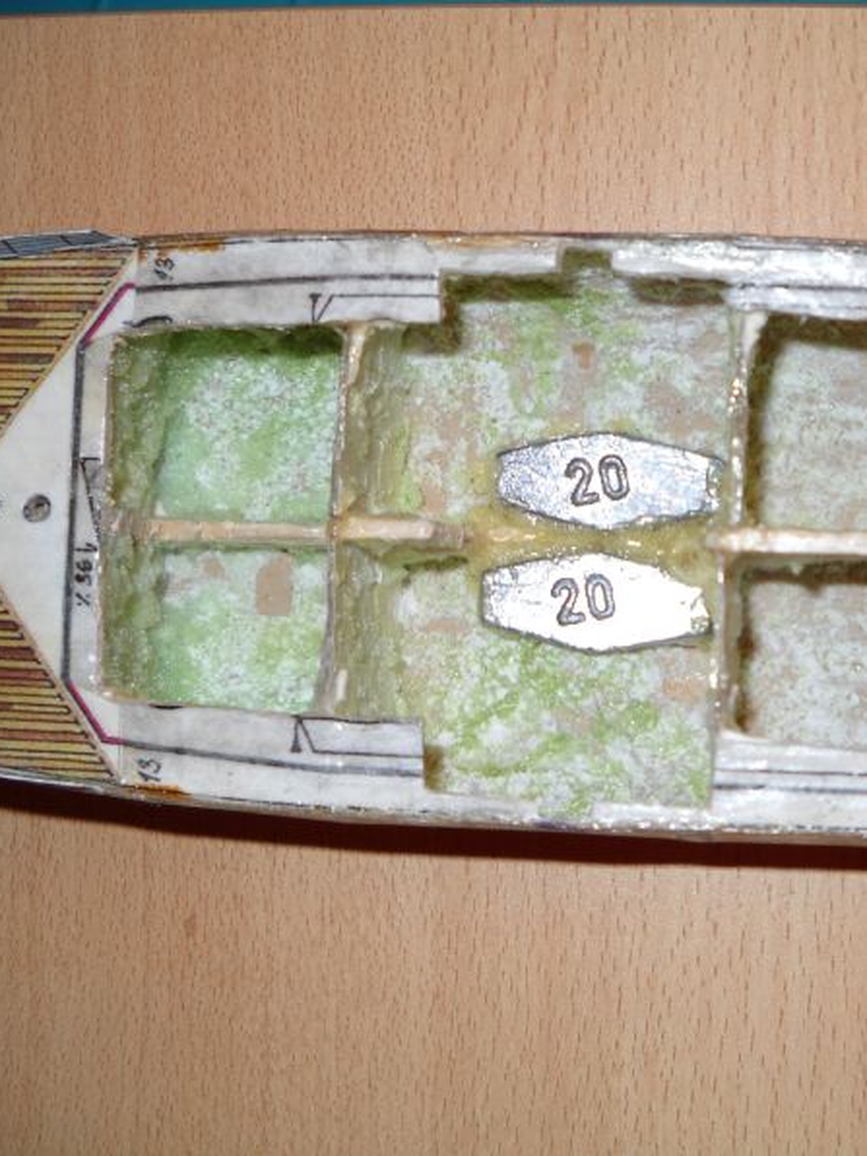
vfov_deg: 34.9
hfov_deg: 25.9
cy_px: 576
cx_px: 737
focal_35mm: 55
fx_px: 1837
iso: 64
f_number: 3.1
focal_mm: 6.72
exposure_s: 1/30
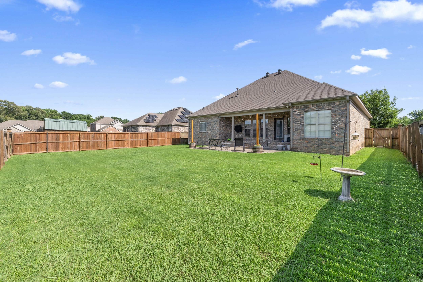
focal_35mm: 15
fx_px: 176
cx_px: 212
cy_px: 141
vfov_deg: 77.3
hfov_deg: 100.4
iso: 200
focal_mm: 10
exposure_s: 1/400
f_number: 9
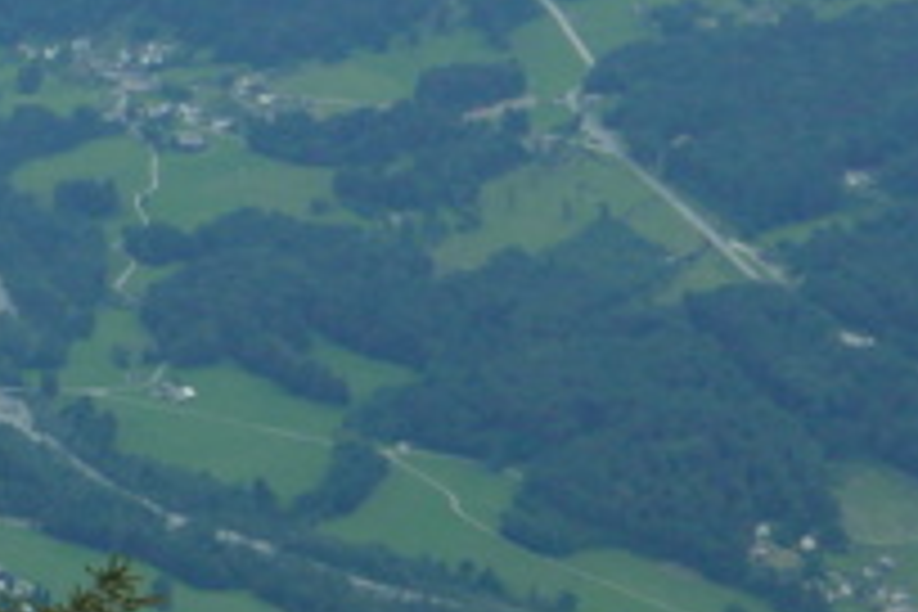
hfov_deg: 7.6
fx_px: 6145
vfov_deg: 5.6
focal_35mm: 241
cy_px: -657
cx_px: -1717
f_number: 5.6
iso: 200
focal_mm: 18.6
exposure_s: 1/500
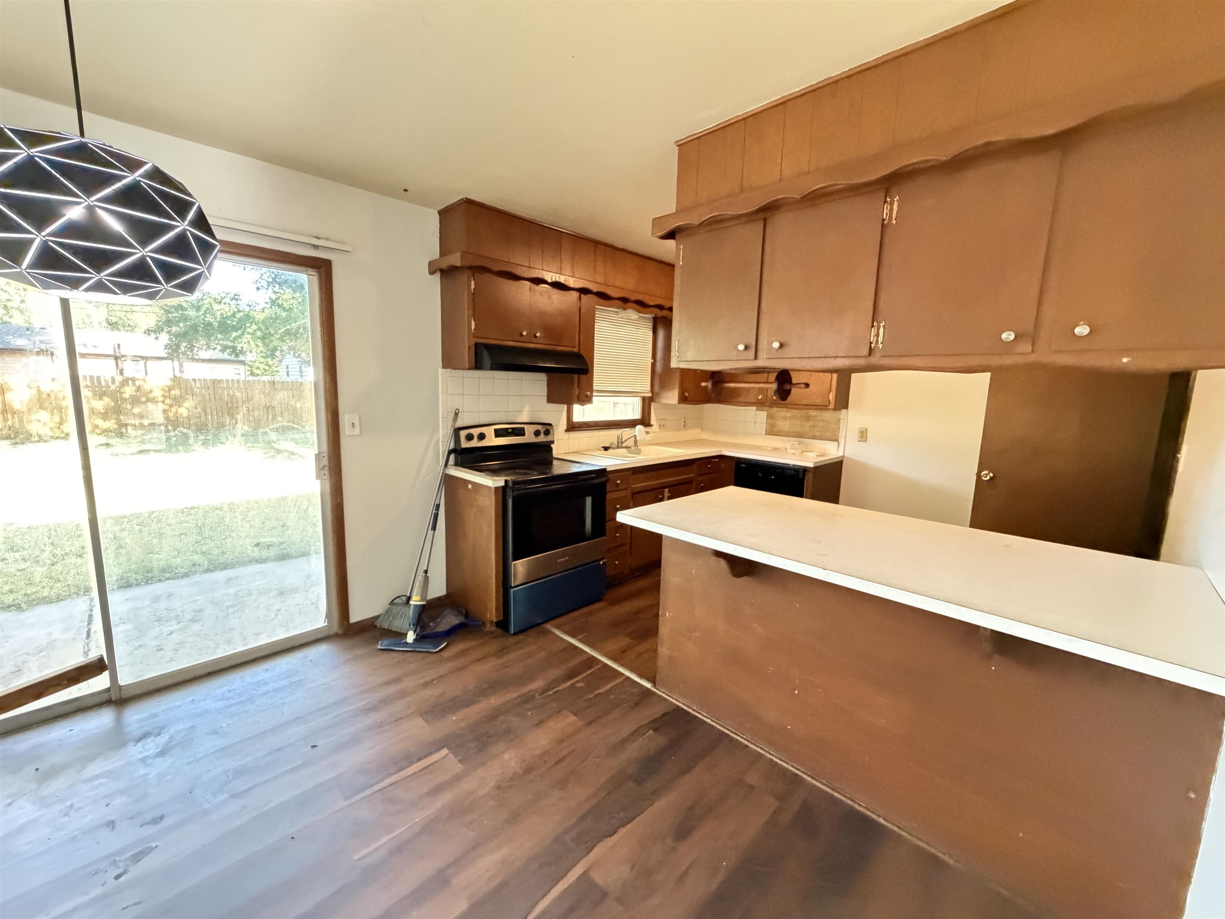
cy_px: 460
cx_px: 612
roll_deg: -1.4
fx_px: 495
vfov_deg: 85.7
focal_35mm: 14
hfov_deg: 102.1
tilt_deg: -7.9
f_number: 2.2
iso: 1250
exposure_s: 1/60
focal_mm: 2.22
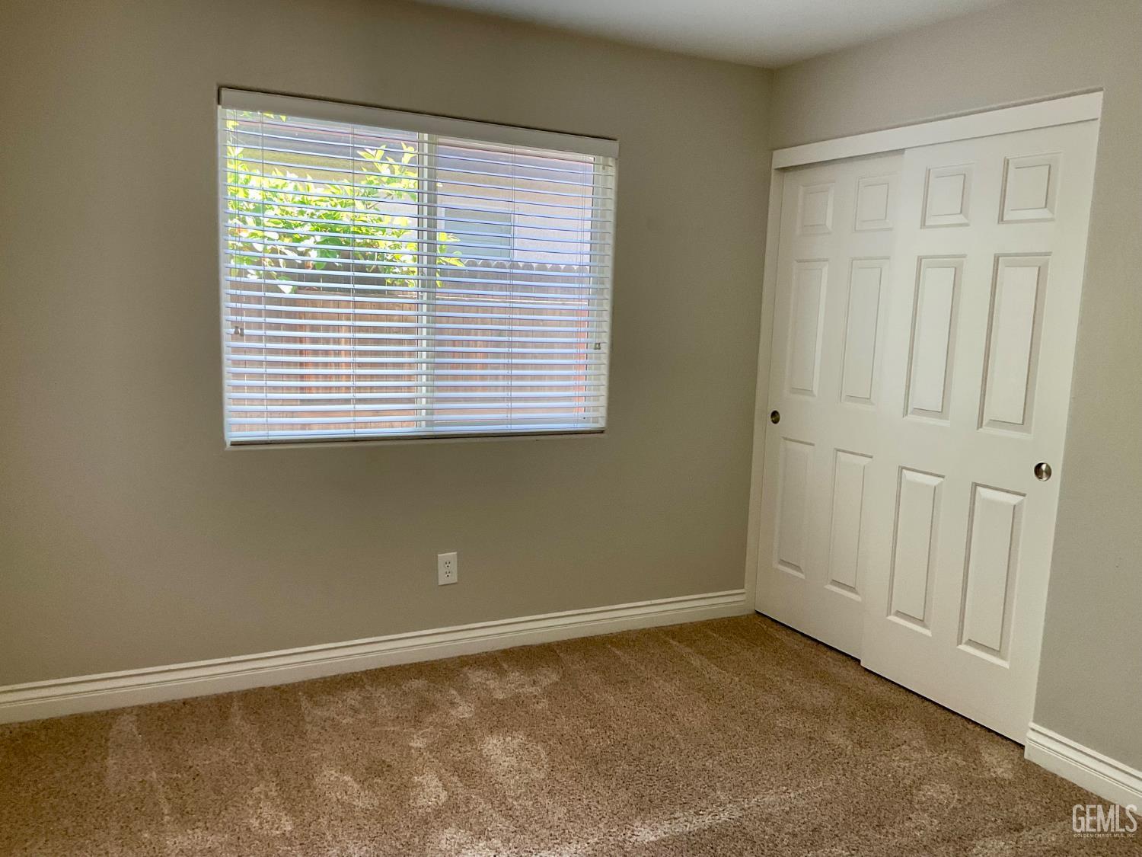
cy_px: 428
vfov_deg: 48.2
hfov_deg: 61.7
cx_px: 571
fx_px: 957
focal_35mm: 29
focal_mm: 3
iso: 40
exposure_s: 1/60
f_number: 1.8
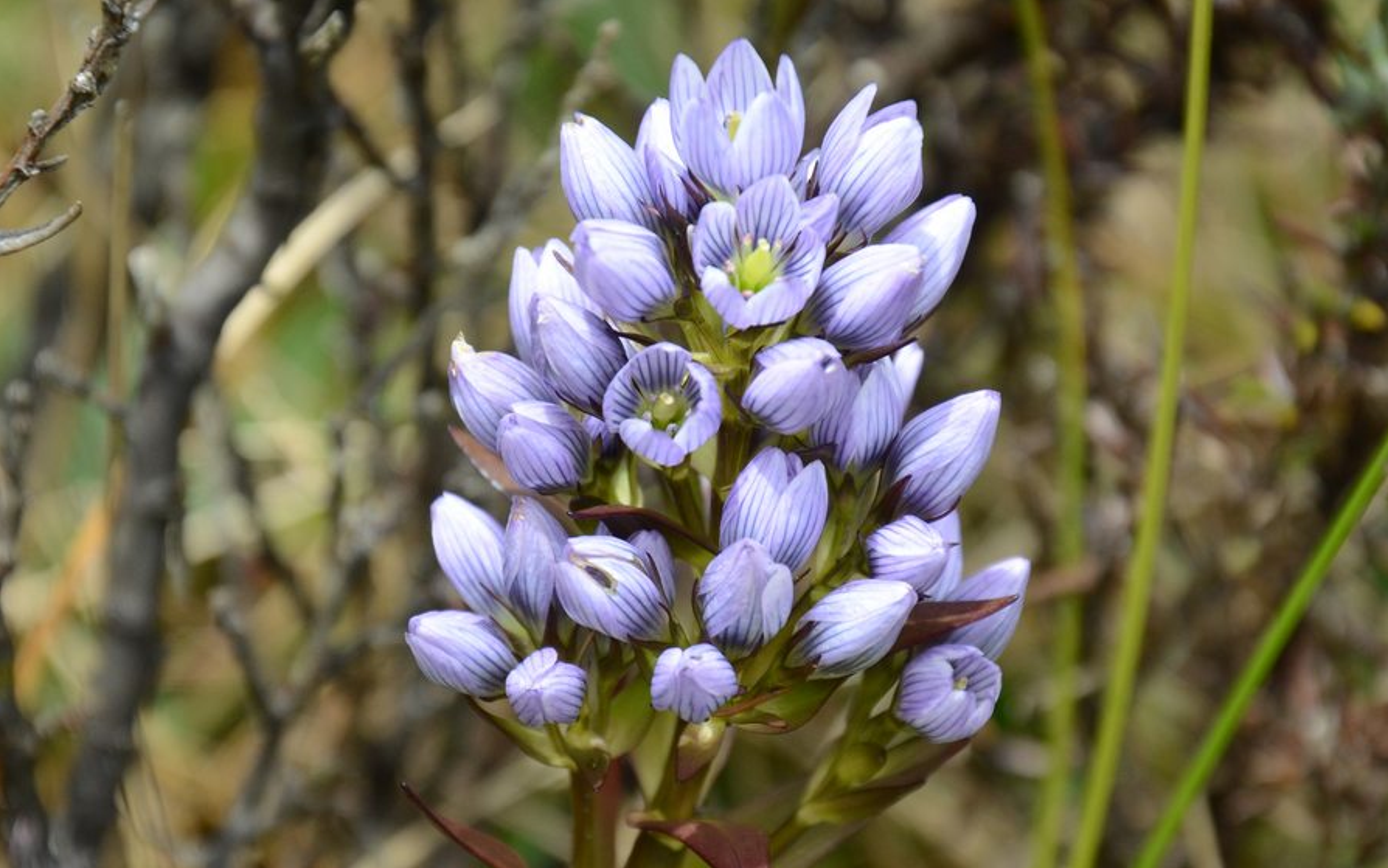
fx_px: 6110
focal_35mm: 162
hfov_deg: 13.0
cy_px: 464
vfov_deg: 8.1
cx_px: 696
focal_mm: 105
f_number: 6.3
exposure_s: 1/640
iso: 640
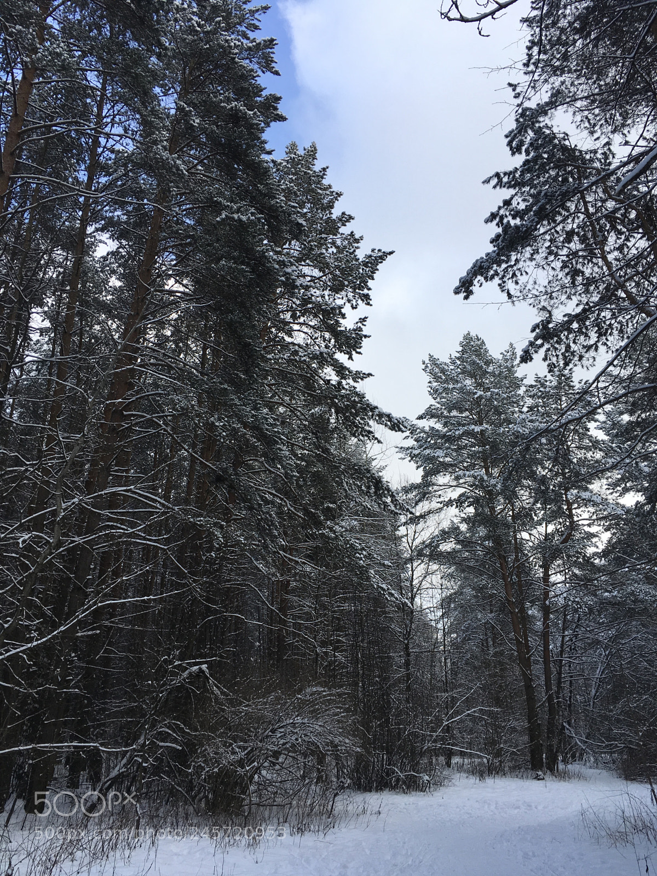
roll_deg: -2.2
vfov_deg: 61.7
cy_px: 438
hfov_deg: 48.2
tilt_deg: +21.1
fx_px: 734
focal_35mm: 29
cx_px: 328
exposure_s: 1/746
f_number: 2.2
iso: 25
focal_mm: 4.15
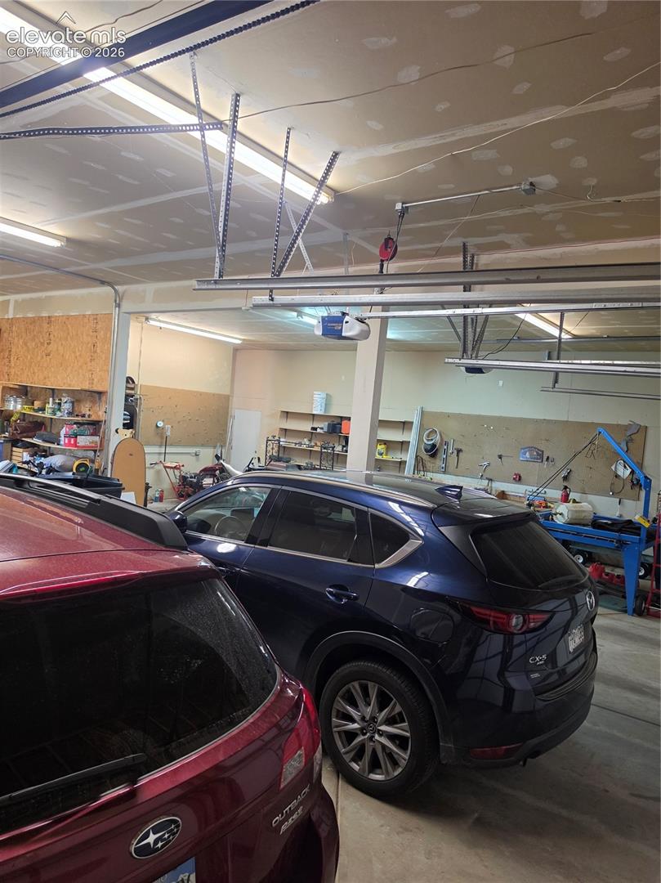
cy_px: 442
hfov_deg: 58.8
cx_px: 330
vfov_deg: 73.9
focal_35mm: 23
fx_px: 586
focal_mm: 6.5
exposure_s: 1/120
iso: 250
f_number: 1.4
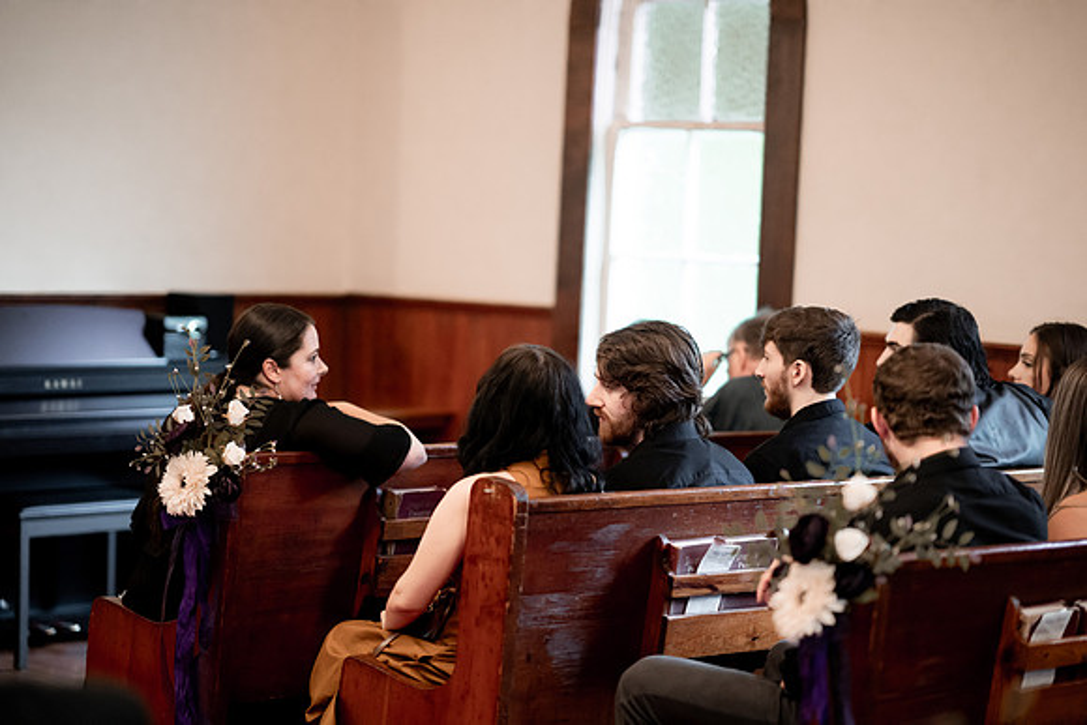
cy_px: 362
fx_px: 2567
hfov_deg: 23.9
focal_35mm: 85
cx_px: 544
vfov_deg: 16.1
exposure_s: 1/320
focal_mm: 85
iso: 2000
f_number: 1.4
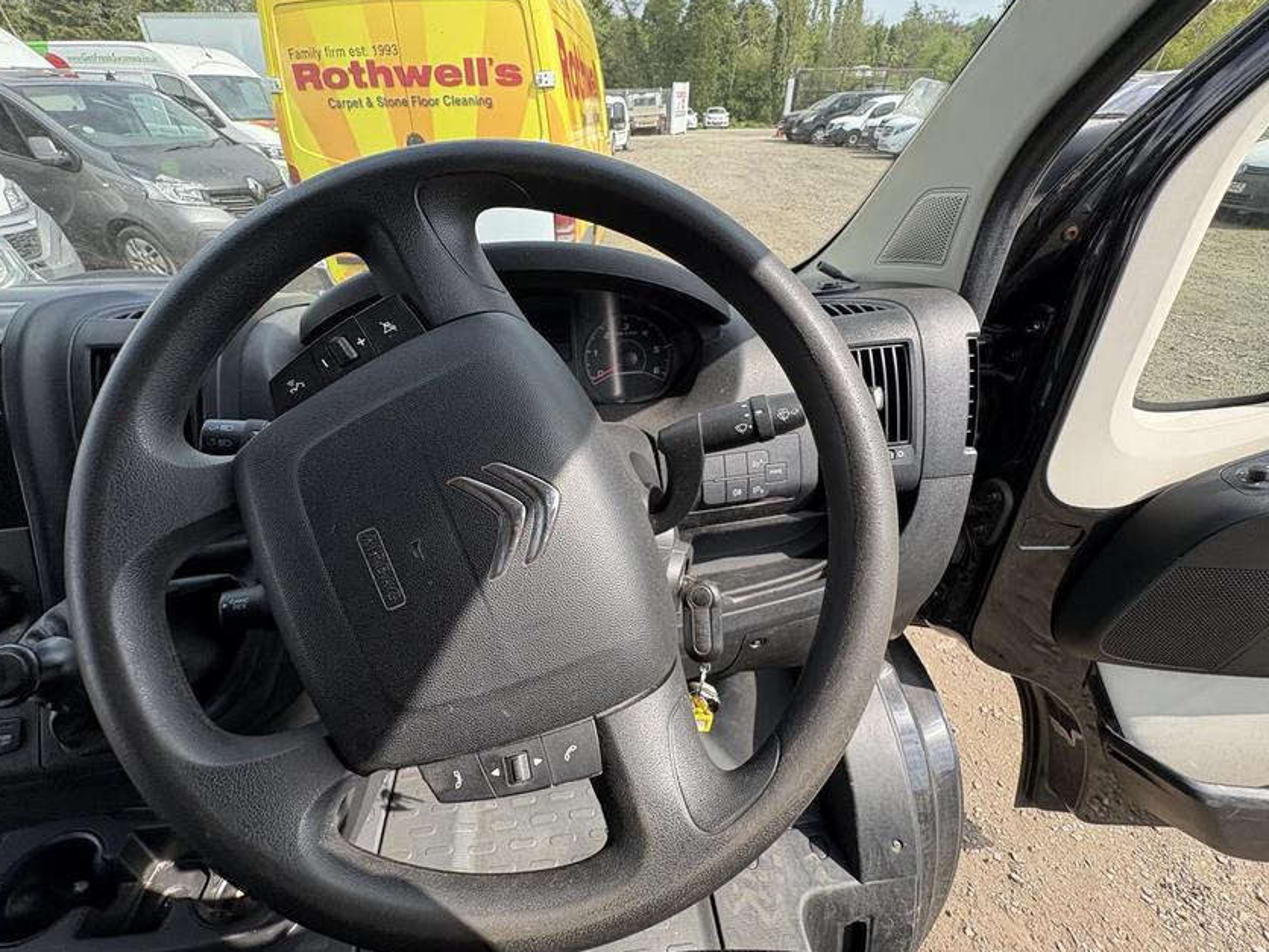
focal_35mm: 15
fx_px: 550
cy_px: 495
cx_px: 613
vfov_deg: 81.7
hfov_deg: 98.1
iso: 50
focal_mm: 2.22
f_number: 2.2
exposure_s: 1/495
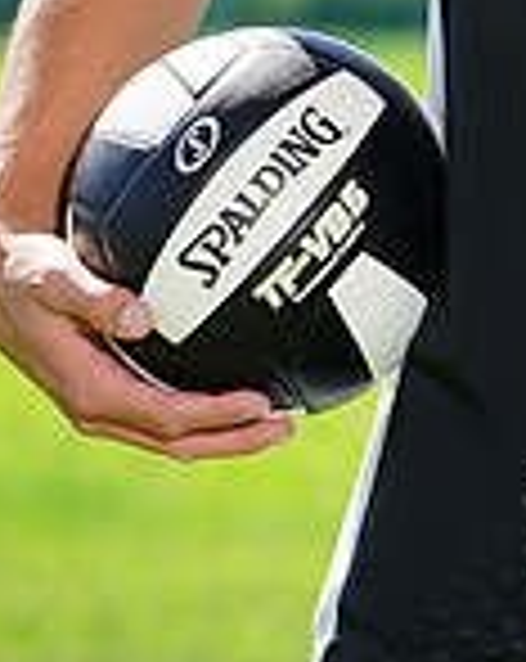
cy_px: -441
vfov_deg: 2.0
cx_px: 814
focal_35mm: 972
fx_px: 18974
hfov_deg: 1.6
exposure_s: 1/200
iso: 200
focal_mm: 262
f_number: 10
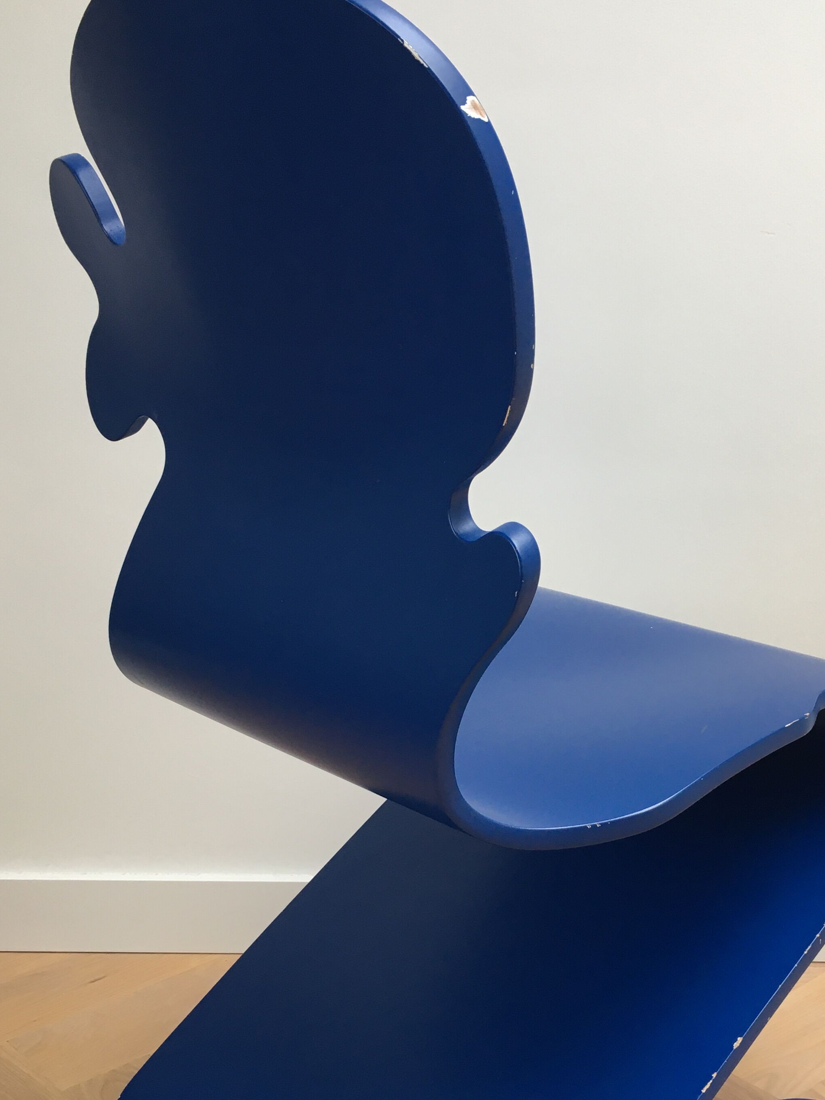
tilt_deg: -19.5
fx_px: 1367
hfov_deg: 33.4
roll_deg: +0.0
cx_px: 518
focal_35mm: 43
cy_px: 702
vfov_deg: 43.4
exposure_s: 1/33
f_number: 2.2
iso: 25
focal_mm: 4.15
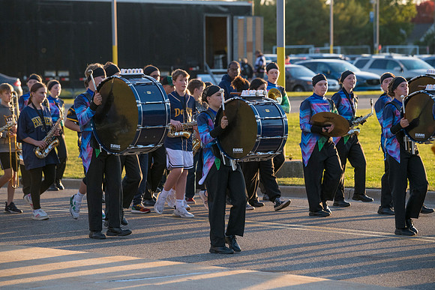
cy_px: 145
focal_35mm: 190
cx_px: 218
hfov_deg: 10.8
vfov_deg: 7.2
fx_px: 2296
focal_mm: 190
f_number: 5.6
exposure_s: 1/1250
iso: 1600
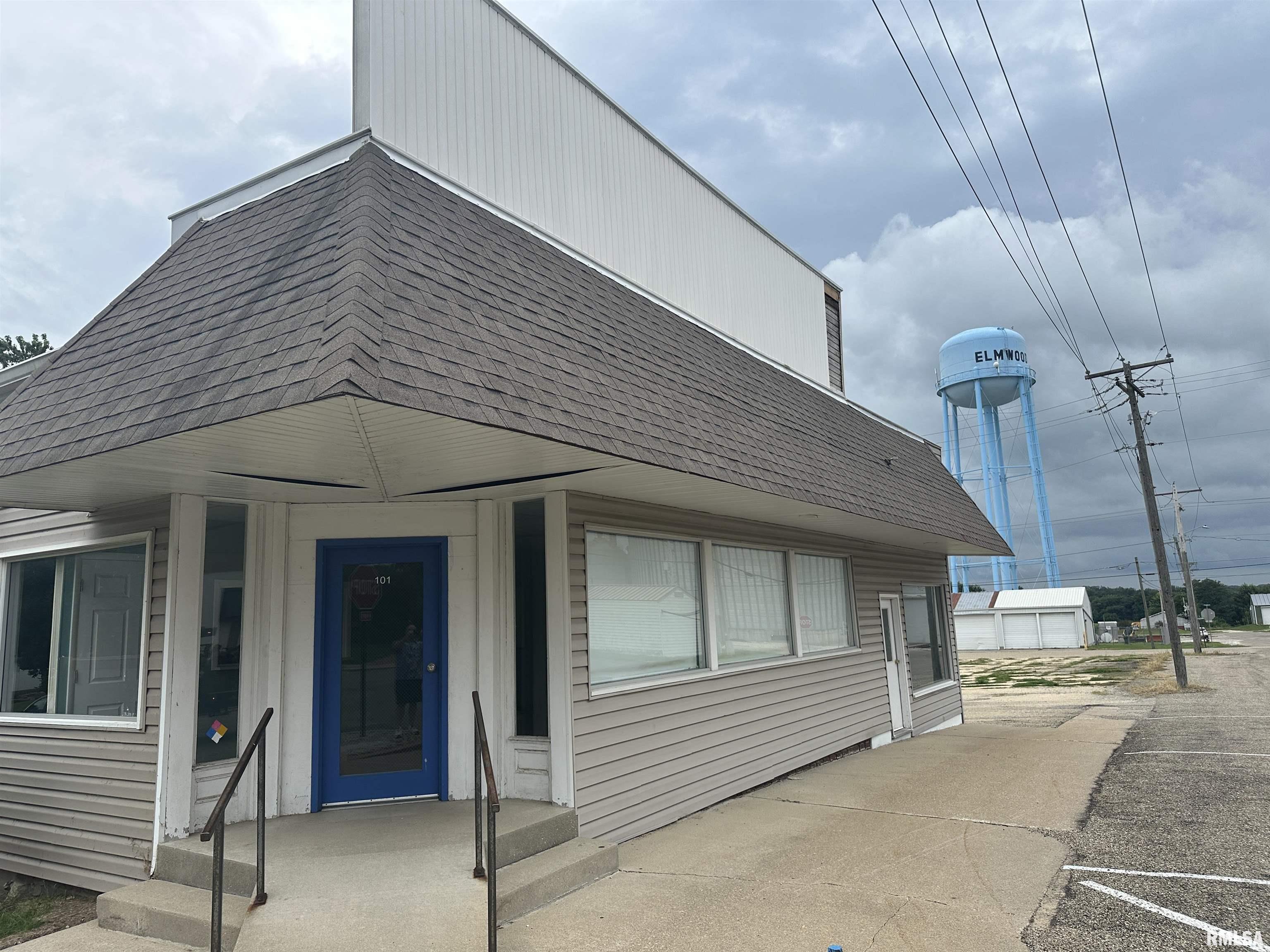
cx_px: 635
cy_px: 476
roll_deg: +2.5
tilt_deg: +10.1
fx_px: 881
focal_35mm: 24
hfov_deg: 71.6
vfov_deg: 56.8
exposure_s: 1/1289
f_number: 1.78
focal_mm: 6.86
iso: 80
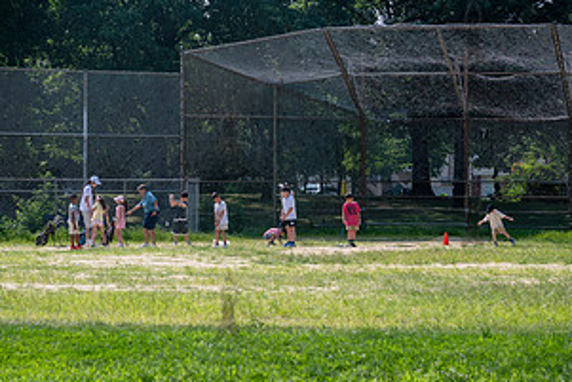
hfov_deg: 16.2
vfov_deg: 10.9
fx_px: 2003
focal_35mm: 126
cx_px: 226
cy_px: 122
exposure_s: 1/1600
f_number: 4.5
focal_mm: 65
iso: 400
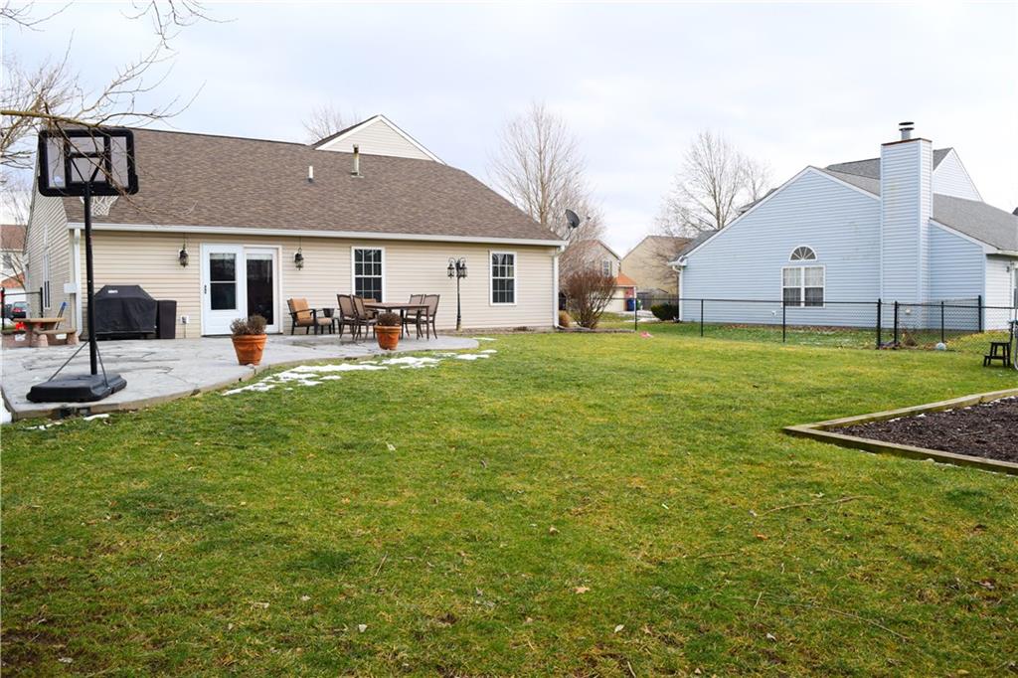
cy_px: 339
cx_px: 509
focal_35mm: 27
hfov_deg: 67.4
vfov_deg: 47.9
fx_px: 763
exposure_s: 1/250
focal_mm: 18
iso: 320
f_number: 8
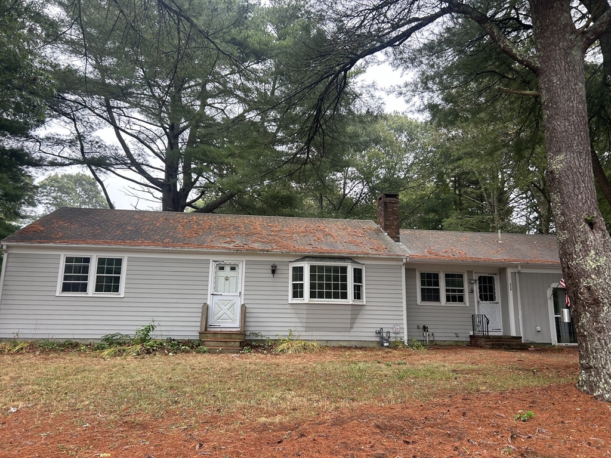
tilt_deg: +11.1
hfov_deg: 67.3
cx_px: 306
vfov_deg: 53.1
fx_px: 459
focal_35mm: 26
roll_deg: -1.0
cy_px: 229
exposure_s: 1/181
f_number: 1.5
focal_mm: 5.7
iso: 40
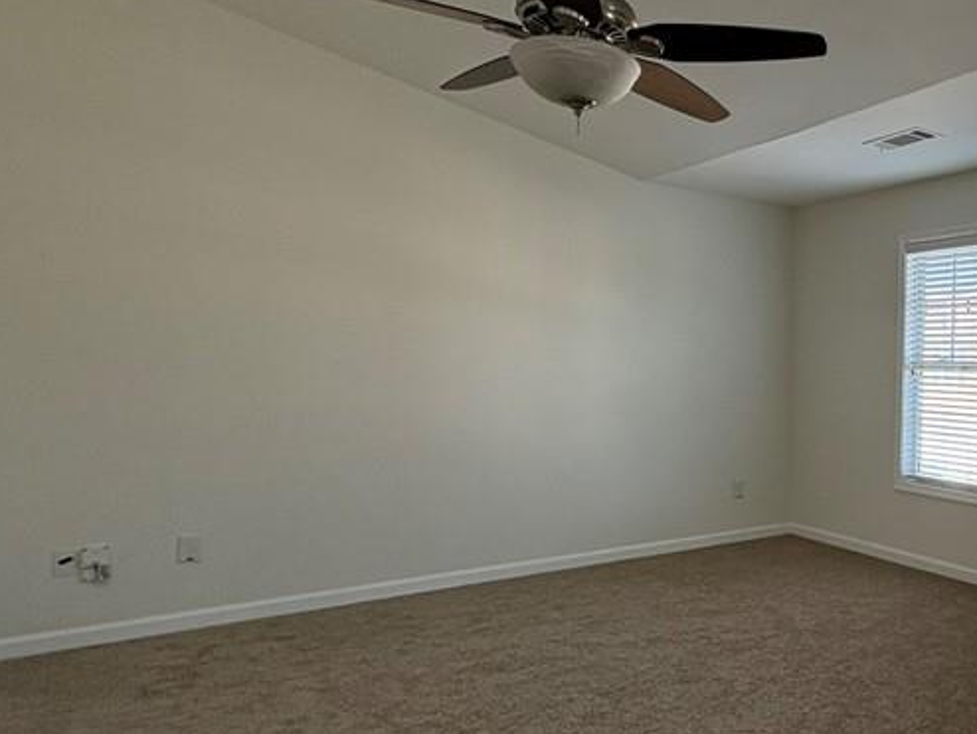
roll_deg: -1.0
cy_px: 396
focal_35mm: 29
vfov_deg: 48.2
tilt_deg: -2.5
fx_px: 819
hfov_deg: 52.7
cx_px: 910
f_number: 2.2
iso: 200
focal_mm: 2.22
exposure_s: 1/99
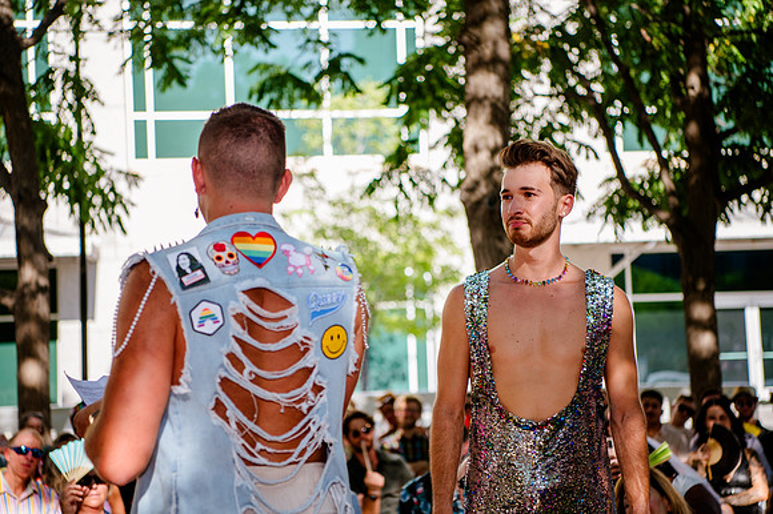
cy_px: 257
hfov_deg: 28.9
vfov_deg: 19.4
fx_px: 1502
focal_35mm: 70
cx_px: 386
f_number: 3.2
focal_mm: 70
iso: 200
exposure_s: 1/500
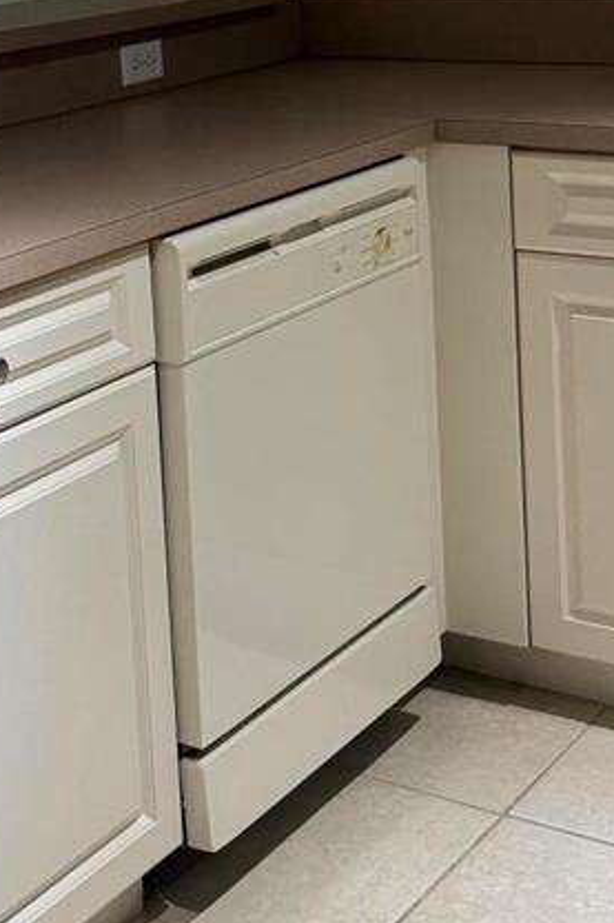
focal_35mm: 72
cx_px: 255
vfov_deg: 27.1
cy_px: 93
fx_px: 1843
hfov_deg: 18.9
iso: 200
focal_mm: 6.76
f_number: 1.78
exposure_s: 1/120
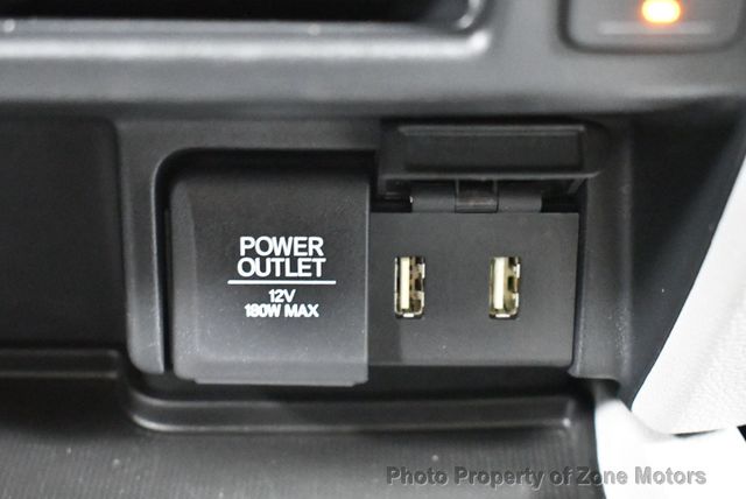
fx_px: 1327
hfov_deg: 31.4
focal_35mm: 64
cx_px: 373
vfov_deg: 21.3
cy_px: 250
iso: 12800
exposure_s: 1/13
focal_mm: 32
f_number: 4.5
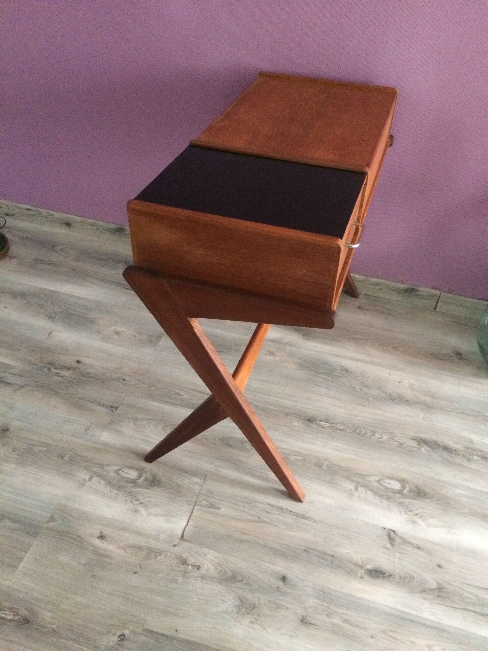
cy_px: 326
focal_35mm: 29
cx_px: 244
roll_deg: -2.3
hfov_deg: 48.2
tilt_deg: -43.4
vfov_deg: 61.7
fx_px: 545
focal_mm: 4.15
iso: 640
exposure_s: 1/17
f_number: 2.2
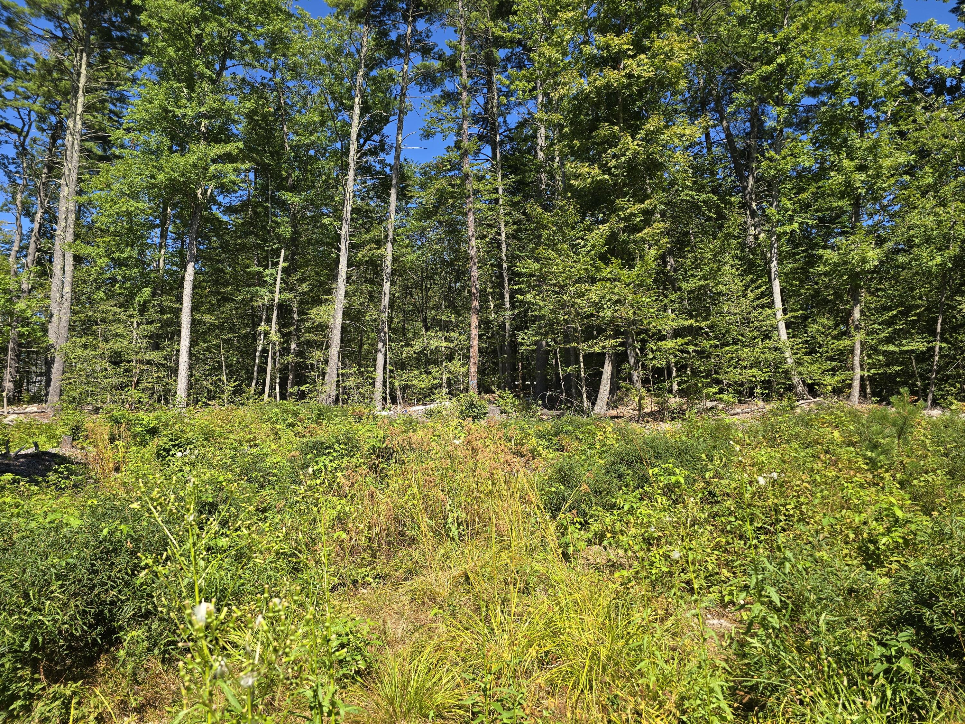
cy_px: 362
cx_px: 482
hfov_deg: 73.9
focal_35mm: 23
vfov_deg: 58.9
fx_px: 641
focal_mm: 6.3
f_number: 1.7
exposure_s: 1/421
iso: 12
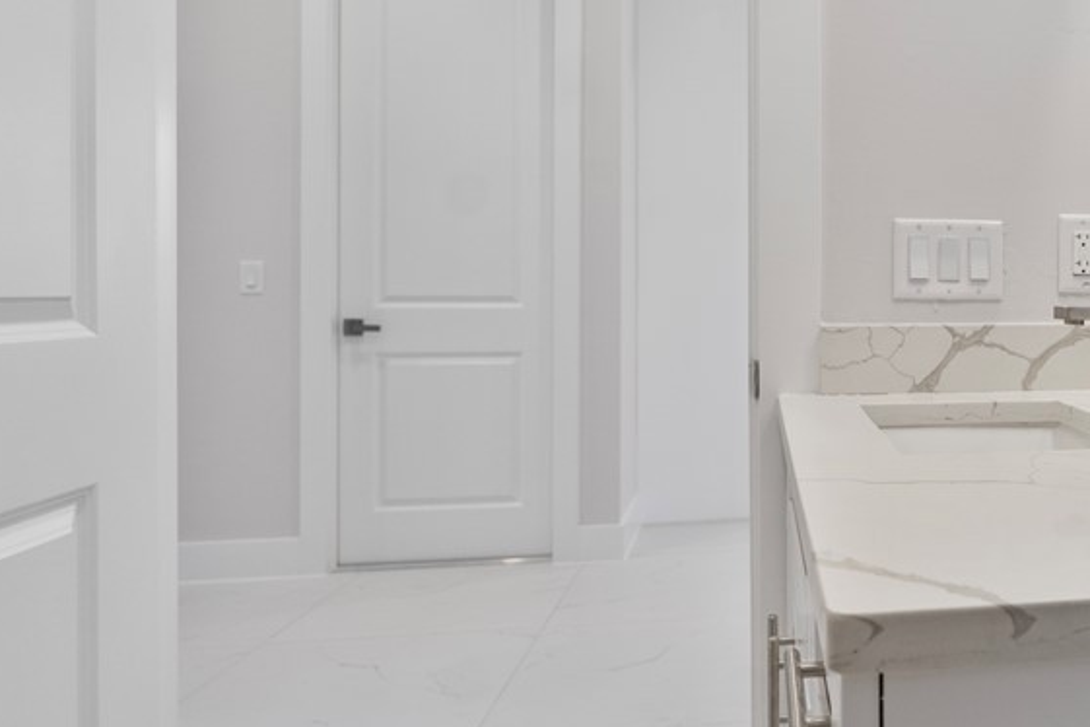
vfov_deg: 42.3
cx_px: 917
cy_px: 346
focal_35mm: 31
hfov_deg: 54.8
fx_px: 939
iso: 400
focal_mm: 16
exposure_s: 1/160
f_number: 4
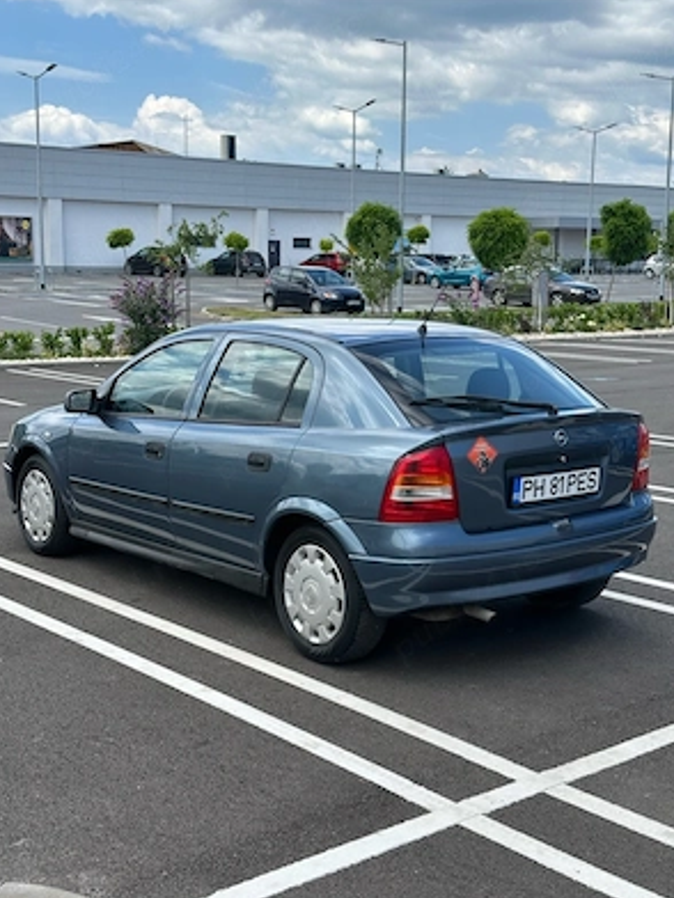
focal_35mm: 49
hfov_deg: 29.7
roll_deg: -0.9
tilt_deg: -7.4
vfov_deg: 38.9
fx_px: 1272
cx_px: 335
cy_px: 454
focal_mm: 6.86
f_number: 1.78
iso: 64
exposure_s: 1/2358
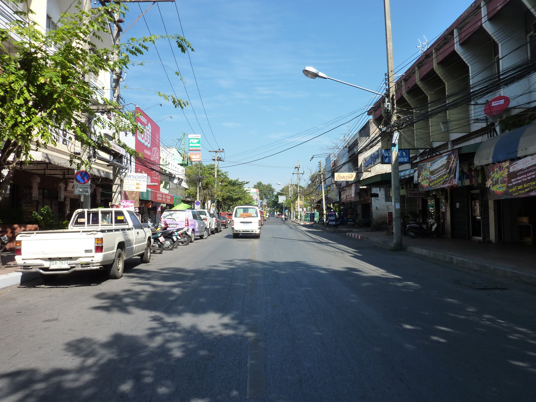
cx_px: 268
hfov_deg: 69.4
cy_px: 201
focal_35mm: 25
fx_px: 387
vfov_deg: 54.9
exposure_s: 1/400
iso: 125
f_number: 4.5
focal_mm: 4.1
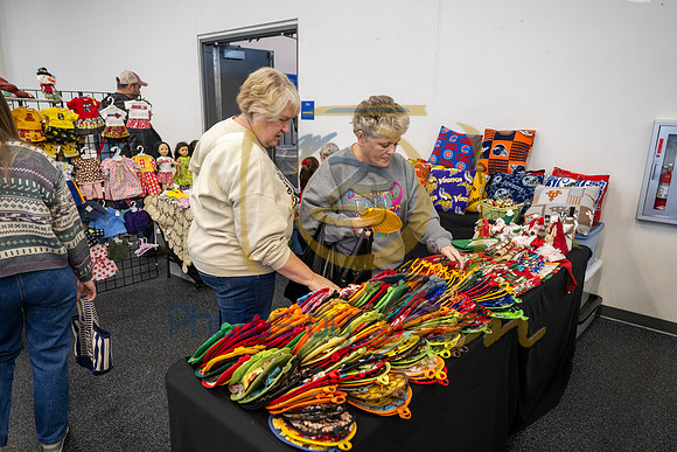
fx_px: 451
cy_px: 226
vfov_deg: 53.2
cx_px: 338
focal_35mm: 24
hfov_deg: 73.7
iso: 1250
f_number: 4
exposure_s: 1/125
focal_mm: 24
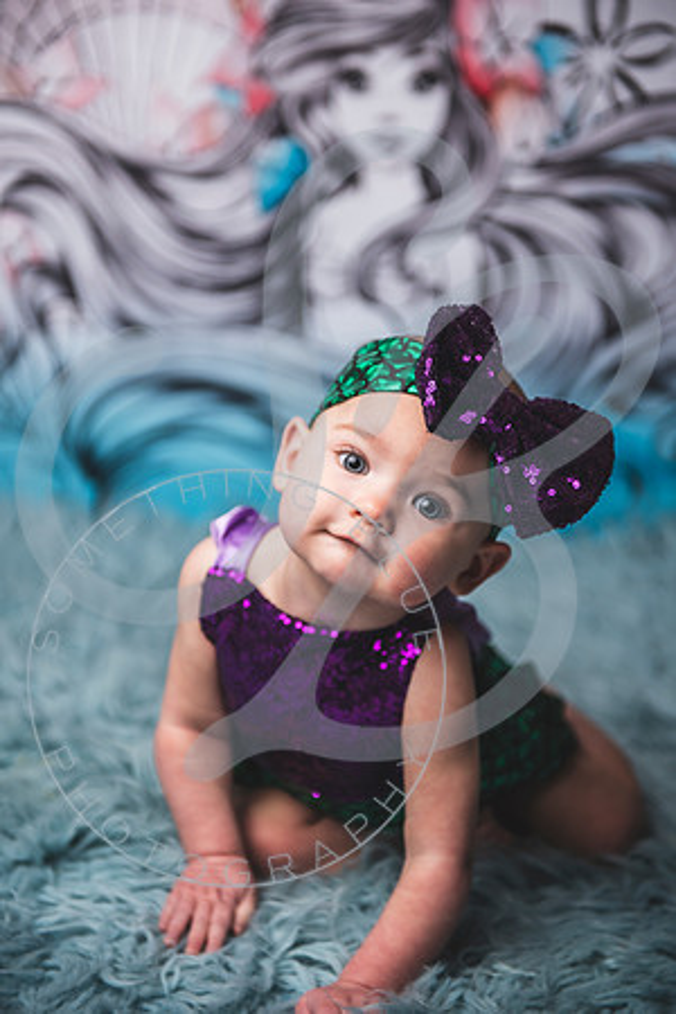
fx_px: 1972
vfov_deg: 28.8
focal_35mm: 70
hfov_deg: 19.5
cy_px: 507
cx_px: 338
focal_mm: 70
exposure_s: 1/160
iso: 100
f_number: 2.8
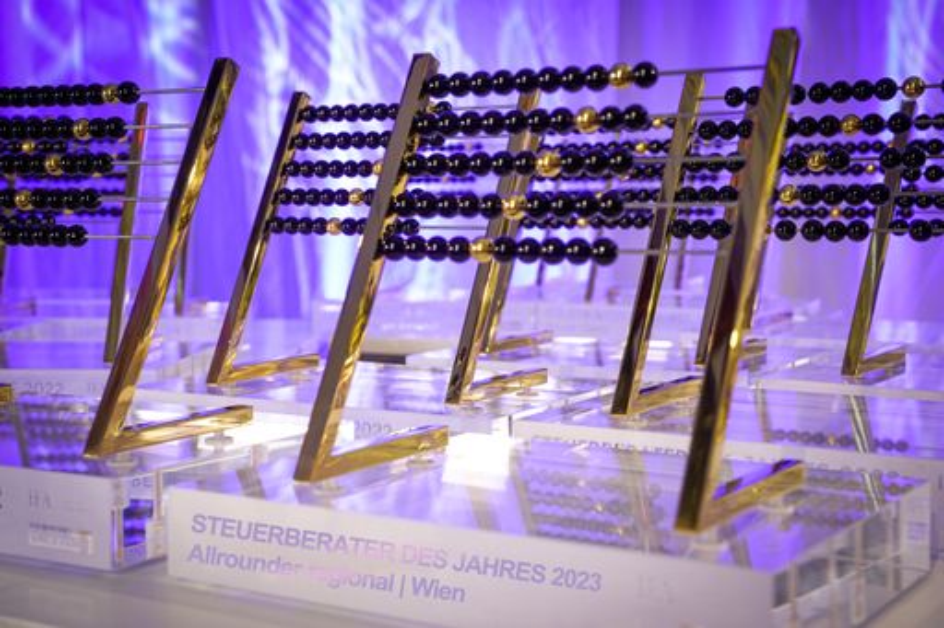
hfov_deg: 36.3
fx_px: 1442
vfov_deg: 24.6
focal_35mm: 55
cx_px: 472
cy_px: 314
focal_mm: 55
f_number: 8
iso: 800
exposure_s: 1/100
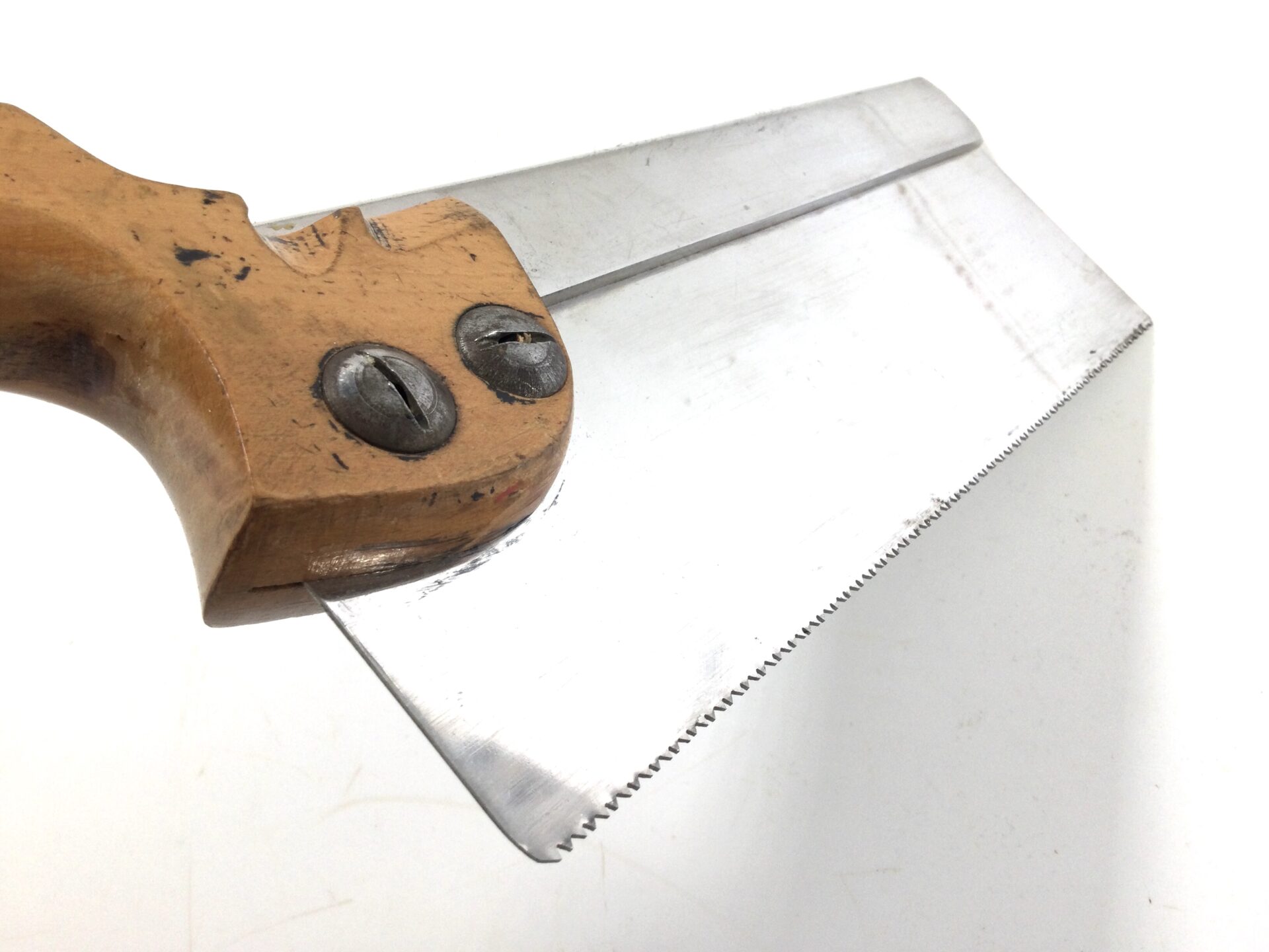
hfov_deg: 58.4
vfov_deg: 45.4
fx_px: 1136
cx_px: 634
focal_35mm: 31
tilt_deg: -68.9
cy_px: 476
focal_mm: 3.3
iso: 25
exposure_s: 1/100
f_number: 2.4
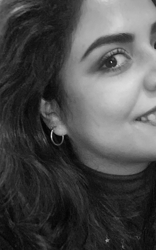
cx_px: 110
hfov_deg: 23.8
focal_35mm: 54
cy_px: 153
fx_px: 367
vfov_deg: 37.4
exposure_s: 1/18
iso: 320
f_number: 2.2
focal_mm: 2.71
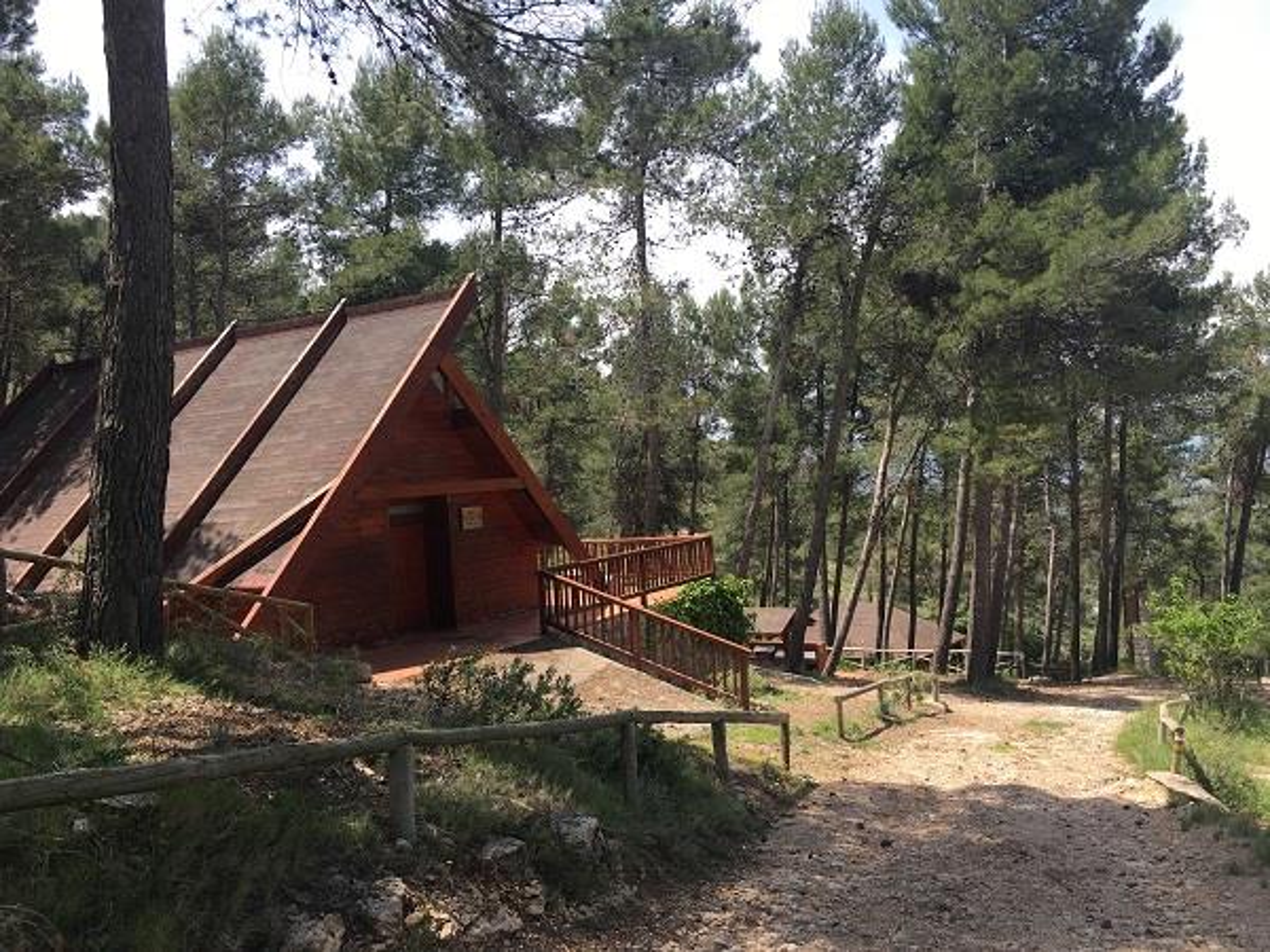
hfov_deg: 61.7
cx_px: 635
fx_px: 1064
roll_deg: +4.0
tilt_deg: -0.6
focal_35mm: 29
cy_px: 476
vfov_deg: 48.2
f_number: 2.2
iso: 25
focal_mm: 4.15
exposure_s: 1/693
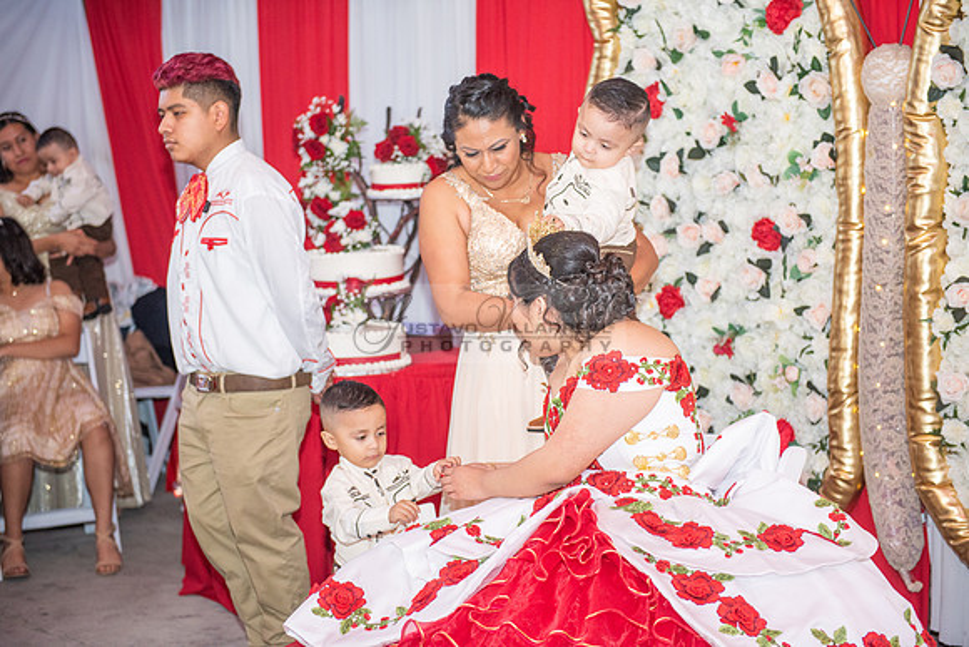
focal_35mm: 62
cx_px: 484
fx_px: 1669
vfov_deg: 21.9
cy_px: 324
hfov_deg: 32.4
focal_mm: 62
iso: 800
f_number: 3.2
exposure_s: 1/160
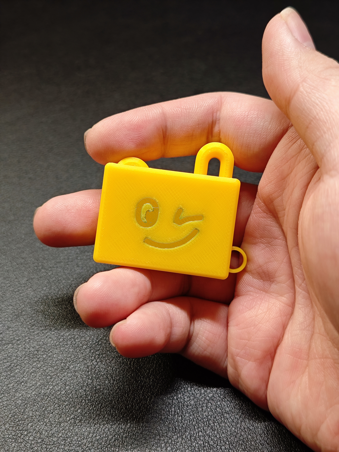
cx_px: 170
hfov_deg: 31.5
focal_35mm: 46
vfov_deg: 41.2
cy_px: 226
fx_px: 601
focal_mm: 6.55
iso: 320
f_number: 1.6
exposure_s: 1/100
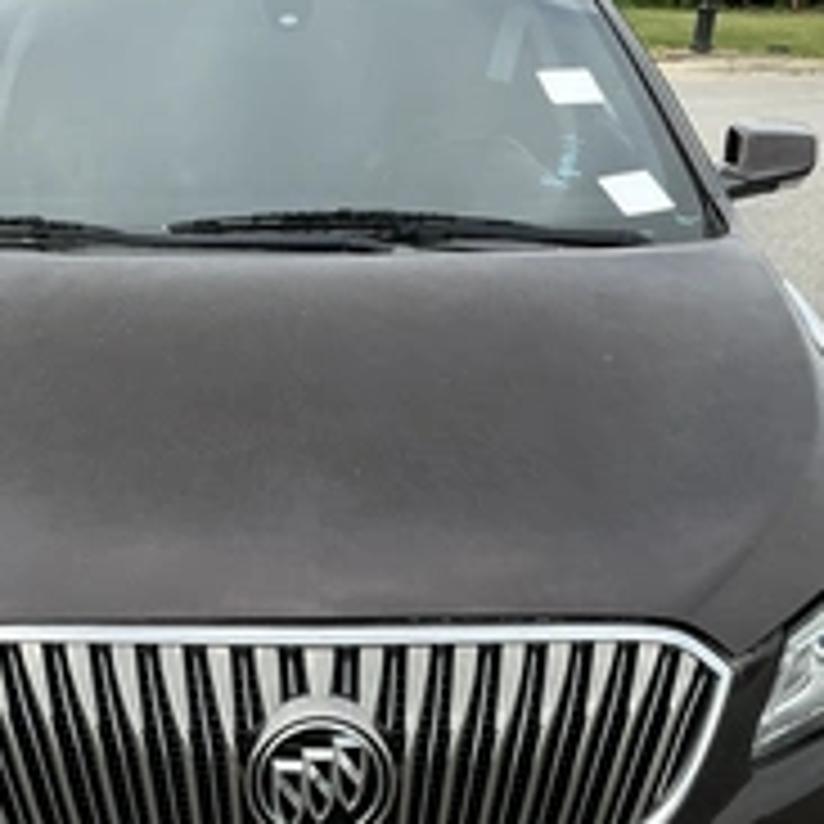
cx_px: 252
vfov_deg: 30.9
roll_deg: -1.5
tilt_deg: -24.8
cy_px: 648
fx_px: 1454
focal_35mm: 54
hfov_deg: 31.3
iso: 25
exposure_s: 1/792
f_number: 1.8
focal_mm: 3
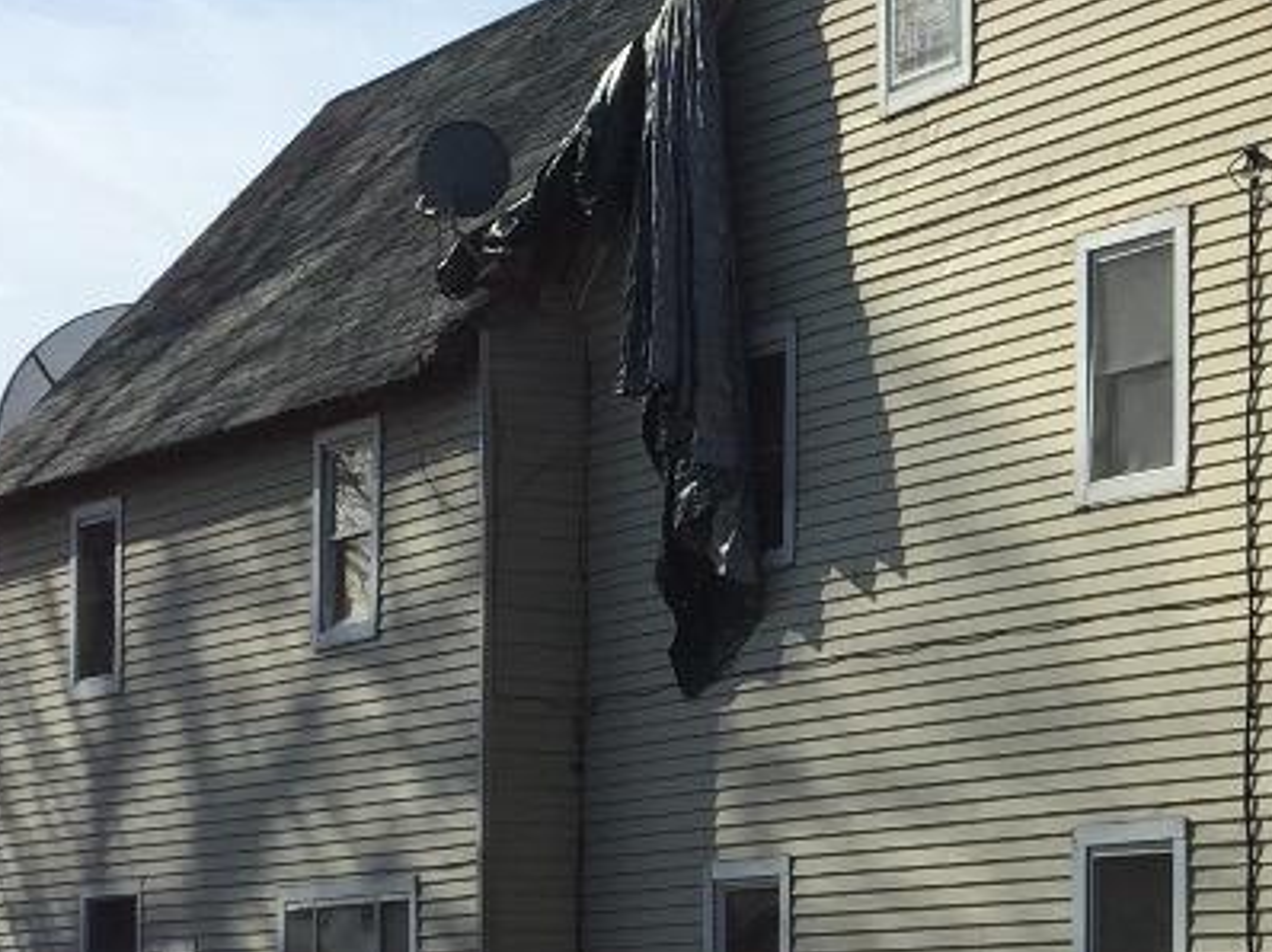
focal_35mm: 105
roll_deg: +1.3
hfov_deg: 17.9
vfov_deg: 14.0
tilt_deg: +5.0
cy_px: 783
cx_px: 1461
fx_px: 3856
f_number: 2.2
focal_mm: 4.15
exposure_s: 1/2475
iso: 32
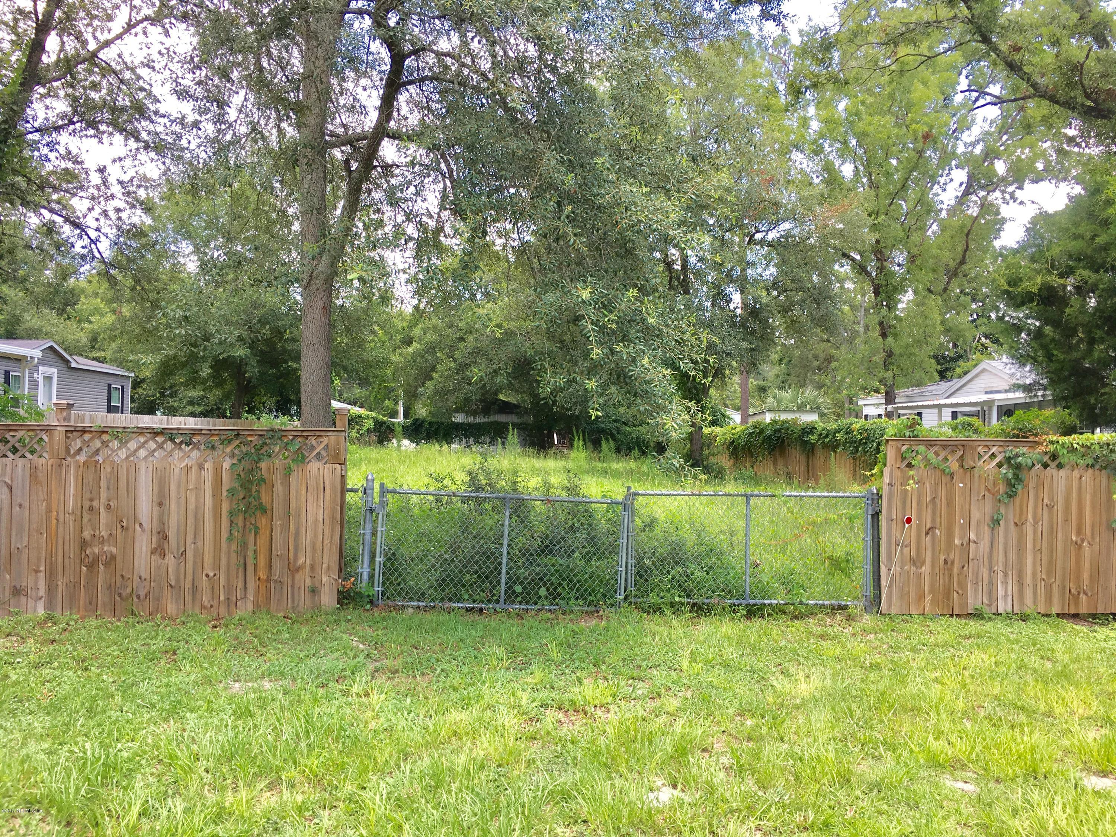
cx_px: 558
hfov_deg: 61.7
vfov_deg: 48.2
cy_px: 418
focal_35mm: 29
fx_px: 935
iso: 25
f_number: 2.2
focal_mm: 4.15
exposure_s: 1/327
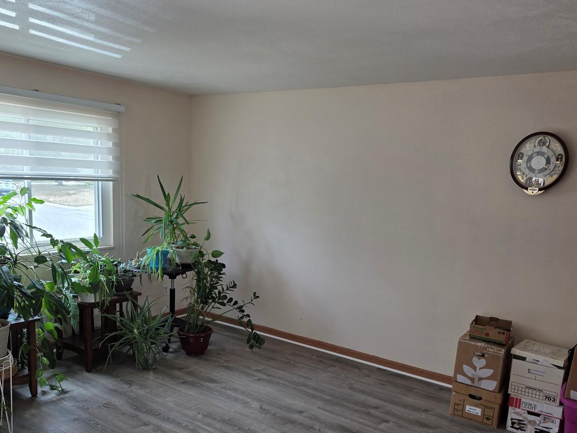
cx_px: 284
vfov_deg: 46.3
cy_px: 277
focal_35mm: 30
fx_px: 500
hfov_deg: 60.0
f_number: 1.7
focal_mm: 6.3
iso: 80
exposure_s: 1/180
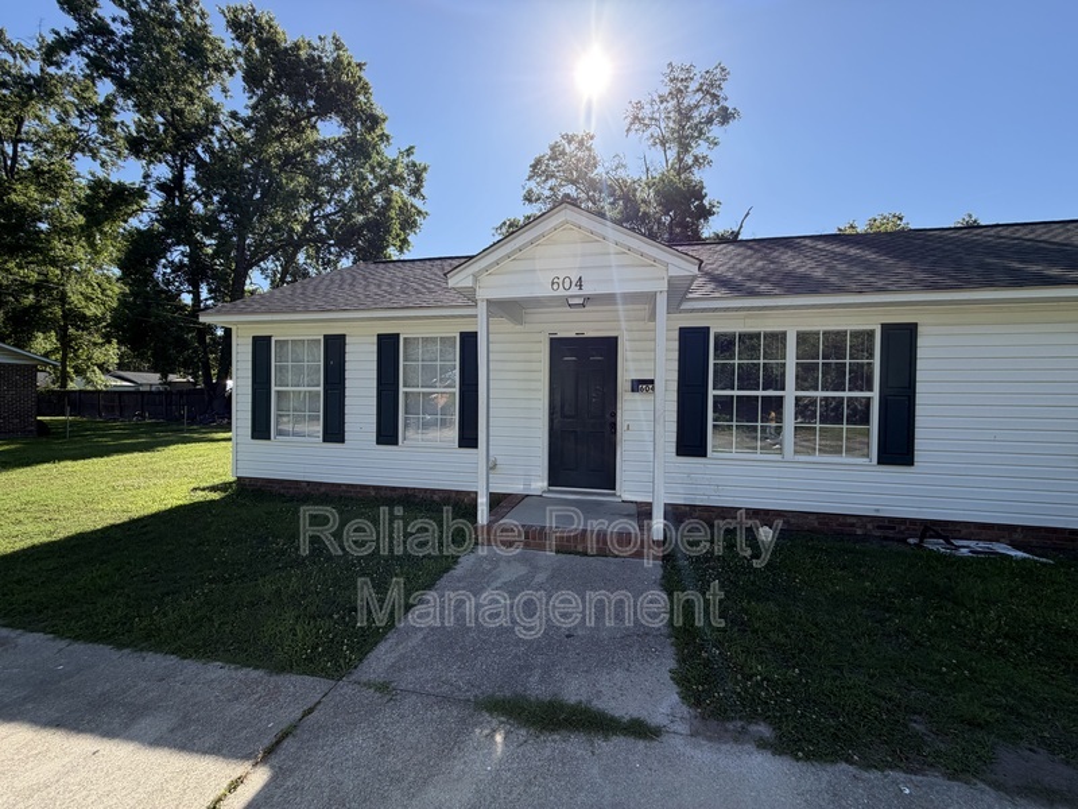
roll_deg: -0.6
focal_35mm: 14
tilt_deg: -1.8
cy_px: 404
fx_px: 436
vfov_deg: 85.7
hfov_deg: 102.1
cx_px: 539
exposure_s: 1/770
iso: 40
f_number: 2.2
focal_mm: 2.22
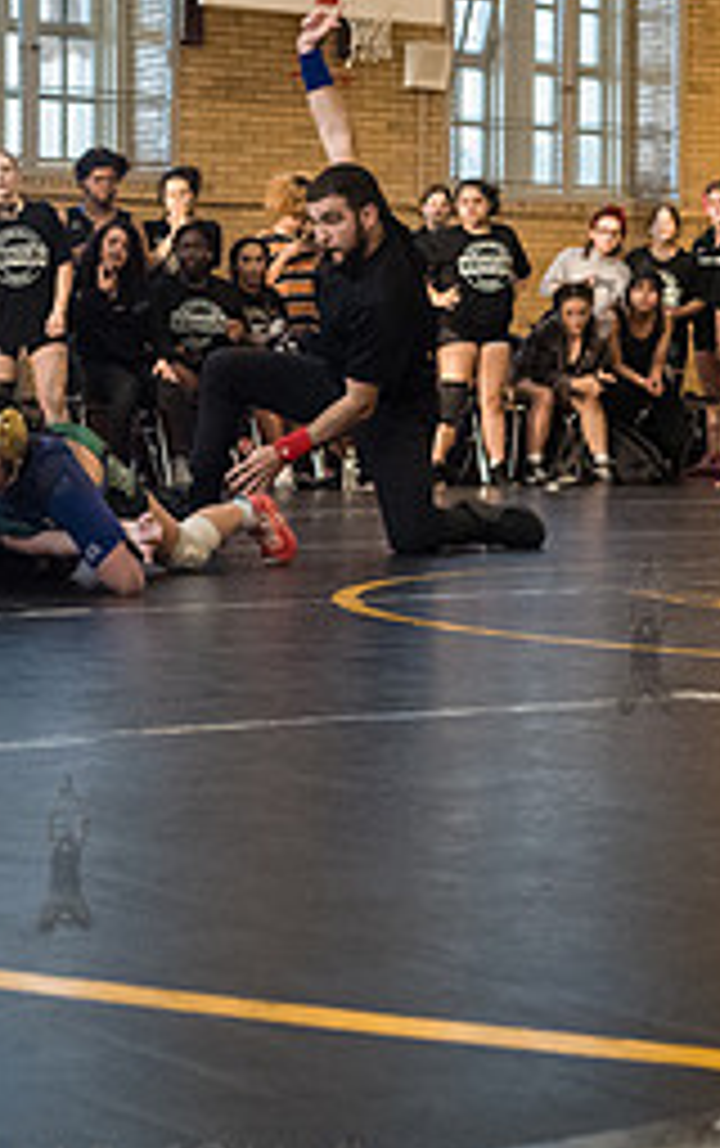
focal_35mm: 91
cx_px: 81
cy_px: 502
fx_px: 2849
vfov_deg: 22.8
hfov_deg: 14.3
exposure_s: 1/400
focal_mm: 35
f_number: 4
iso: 5000
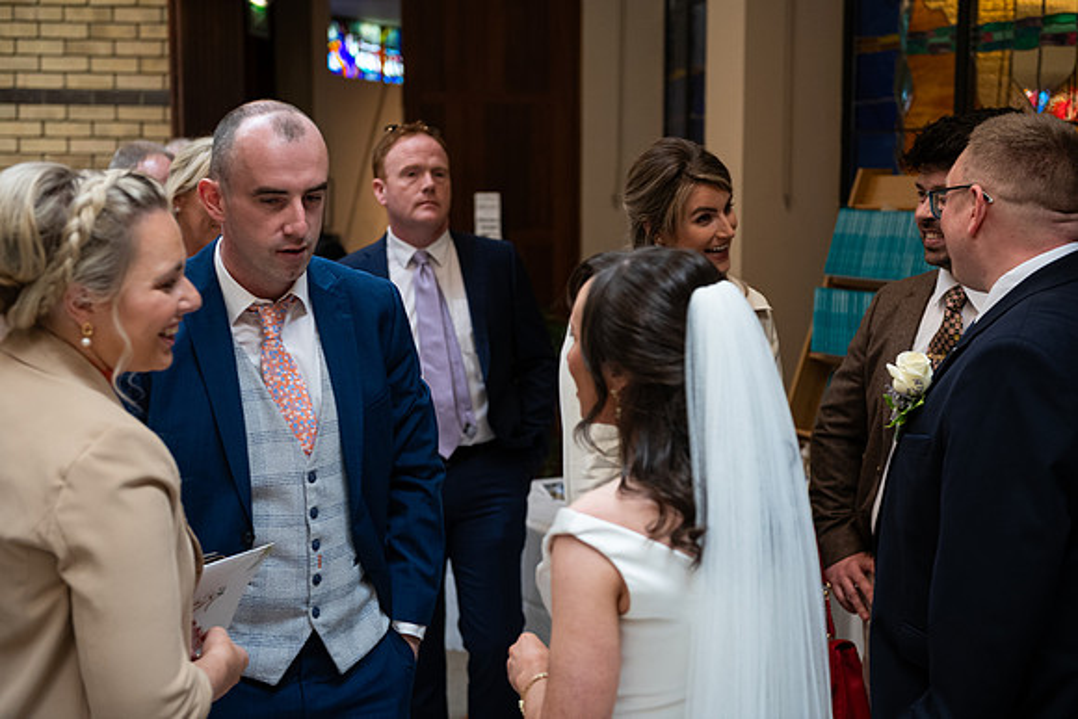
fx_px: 1677
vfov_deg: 24.2
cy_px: 360
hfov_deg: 35.6
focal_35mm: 56
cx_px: 539
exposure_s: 1/160
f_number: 3.5
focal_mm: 56
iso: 800
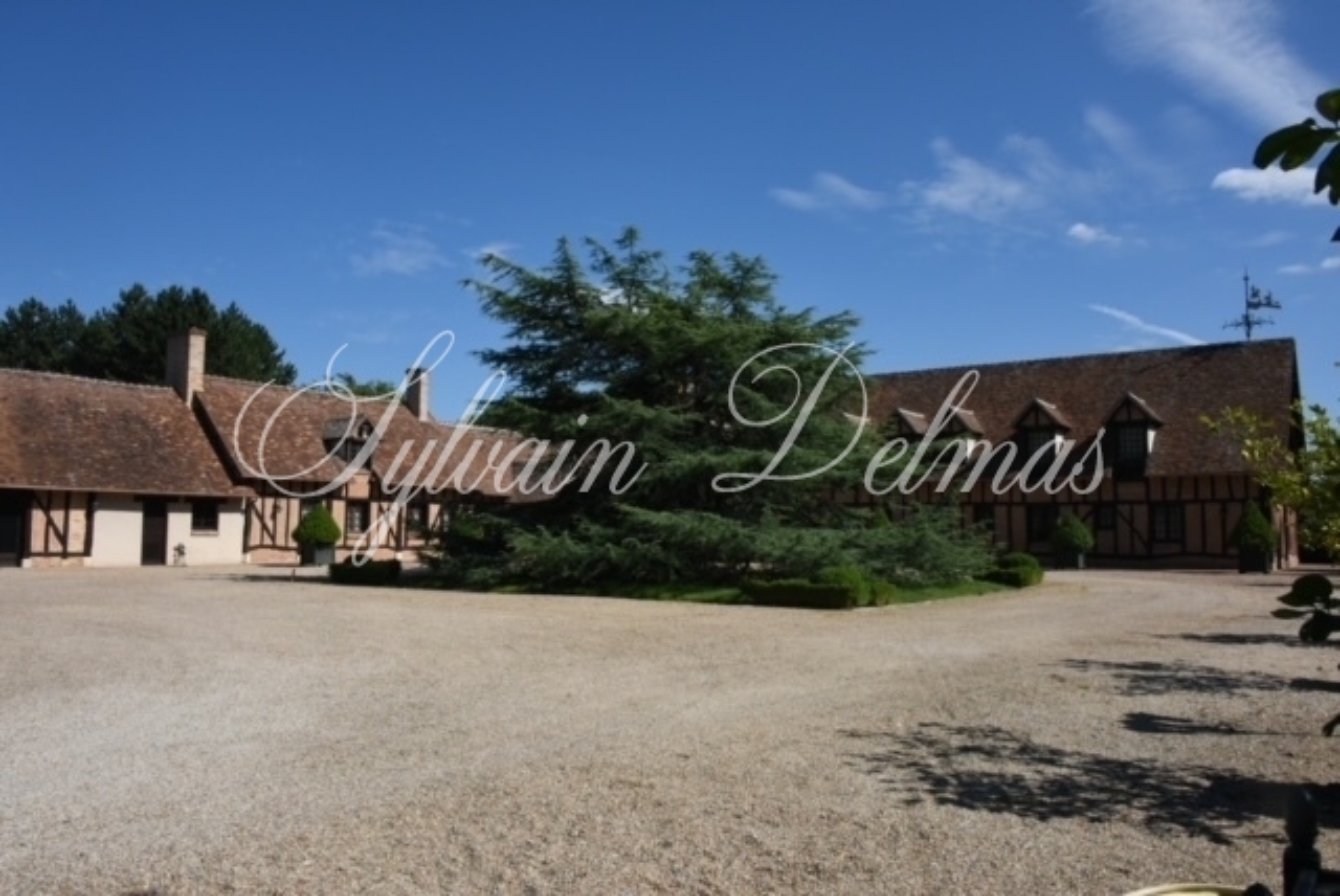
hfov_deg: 65.4
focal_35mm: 28
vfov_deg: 46.5
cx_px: 670
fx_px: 1043
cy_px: 448
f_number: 18
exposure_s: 1/1250
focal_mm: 28
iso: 1600
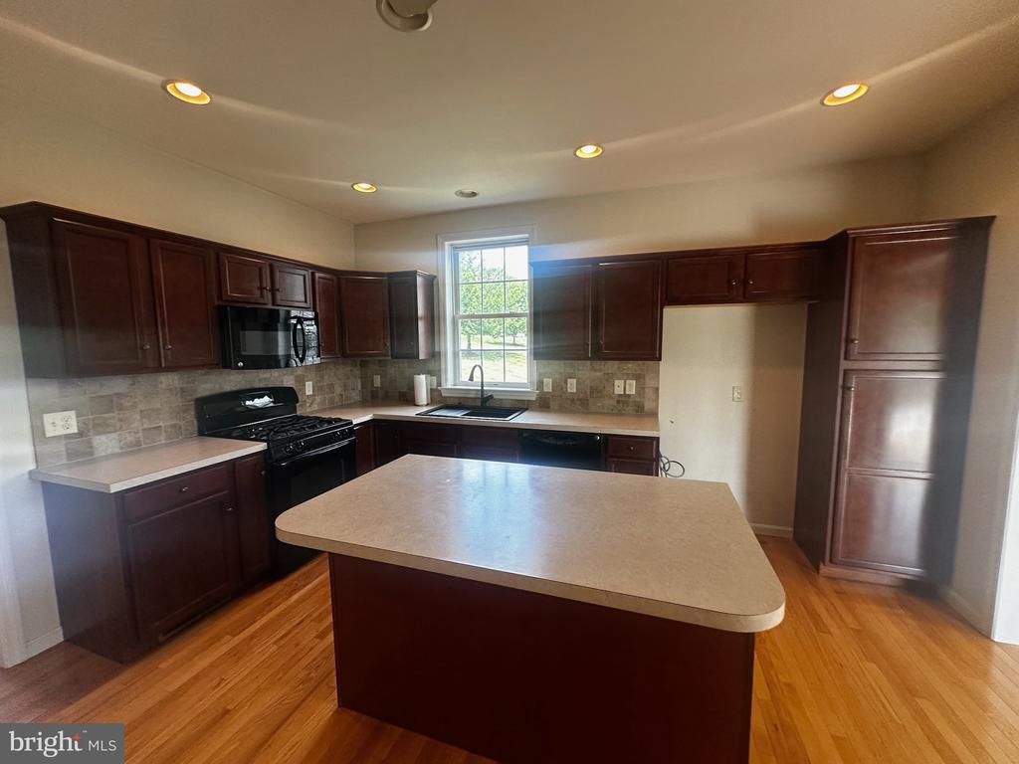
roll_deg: +0.2
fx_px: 412
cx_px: 510
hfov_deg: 102.1
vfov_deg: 85.7
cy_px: 382
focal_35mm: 14
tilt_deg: -7.7
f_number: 2.2
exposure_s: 1/120
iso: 200
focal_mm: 2.22
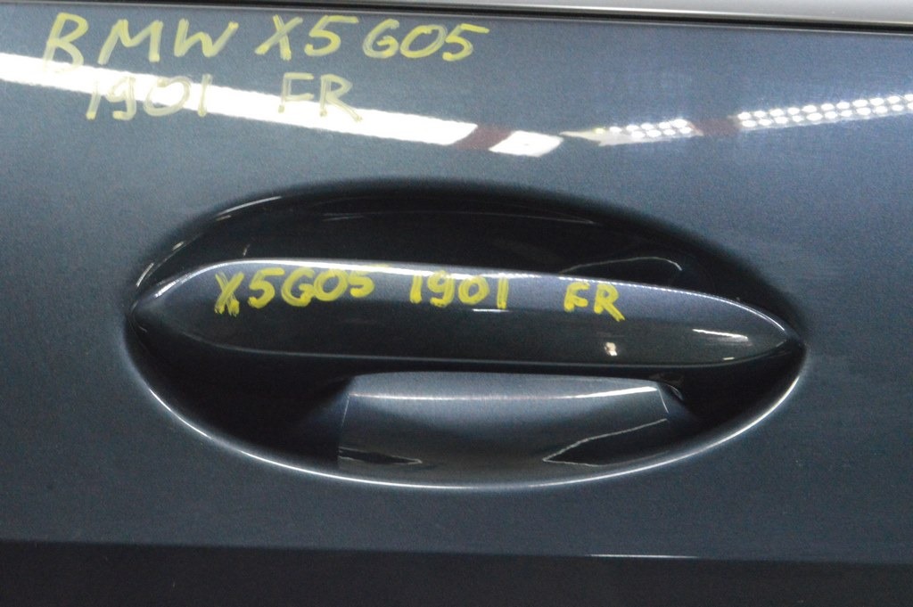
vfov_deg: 18.9
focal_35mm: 72
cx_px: 456
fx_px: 1824
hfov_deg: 28.1
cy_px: 304
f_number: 20
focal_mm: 48
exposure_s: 1/20
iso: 6400
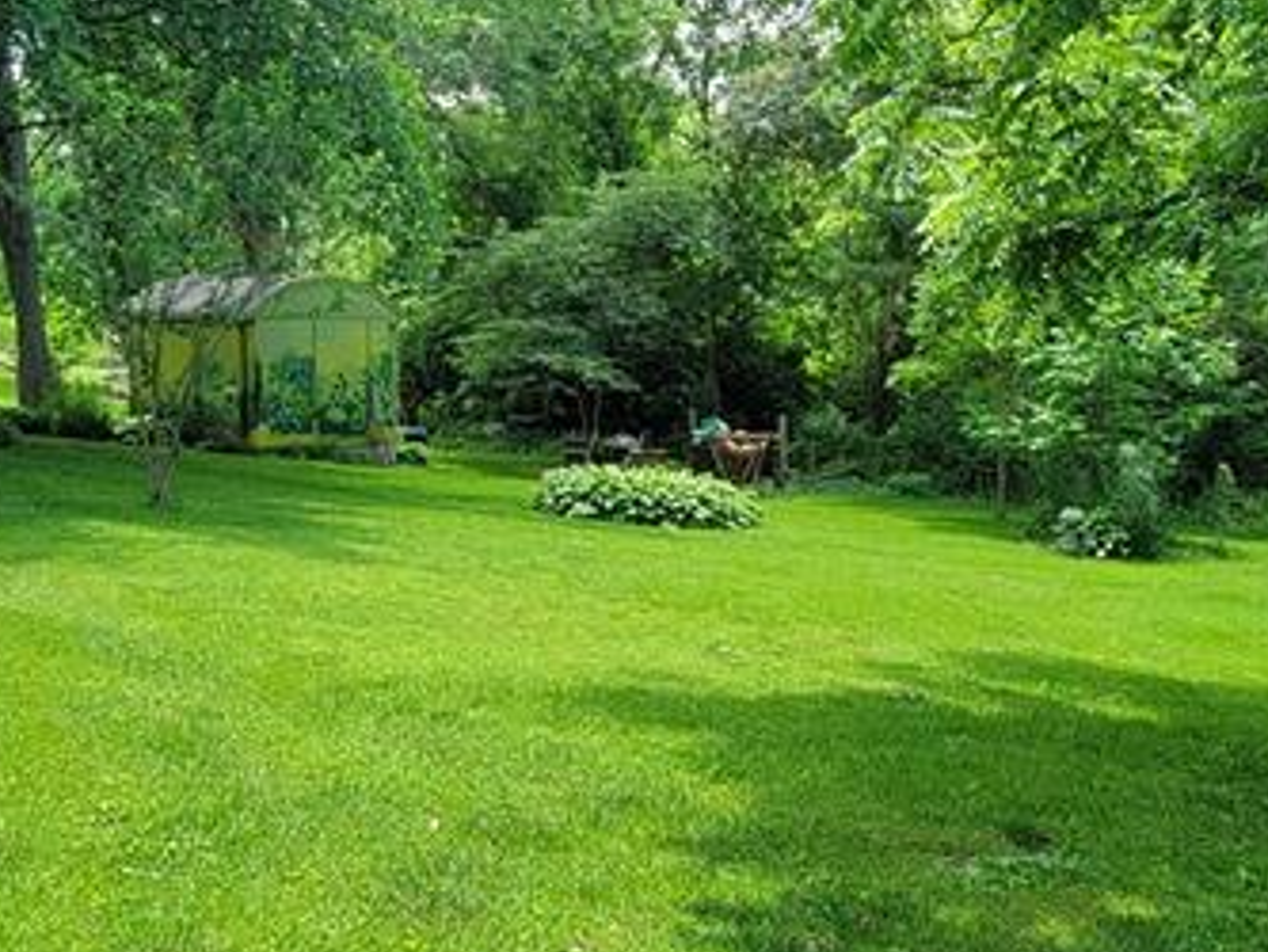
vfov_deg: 35.9
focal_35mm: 40
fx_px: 1466
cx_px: 670
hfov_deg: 46.8
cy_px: 404
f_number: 2.2
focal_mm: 2.2
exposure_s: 1/300
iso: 50
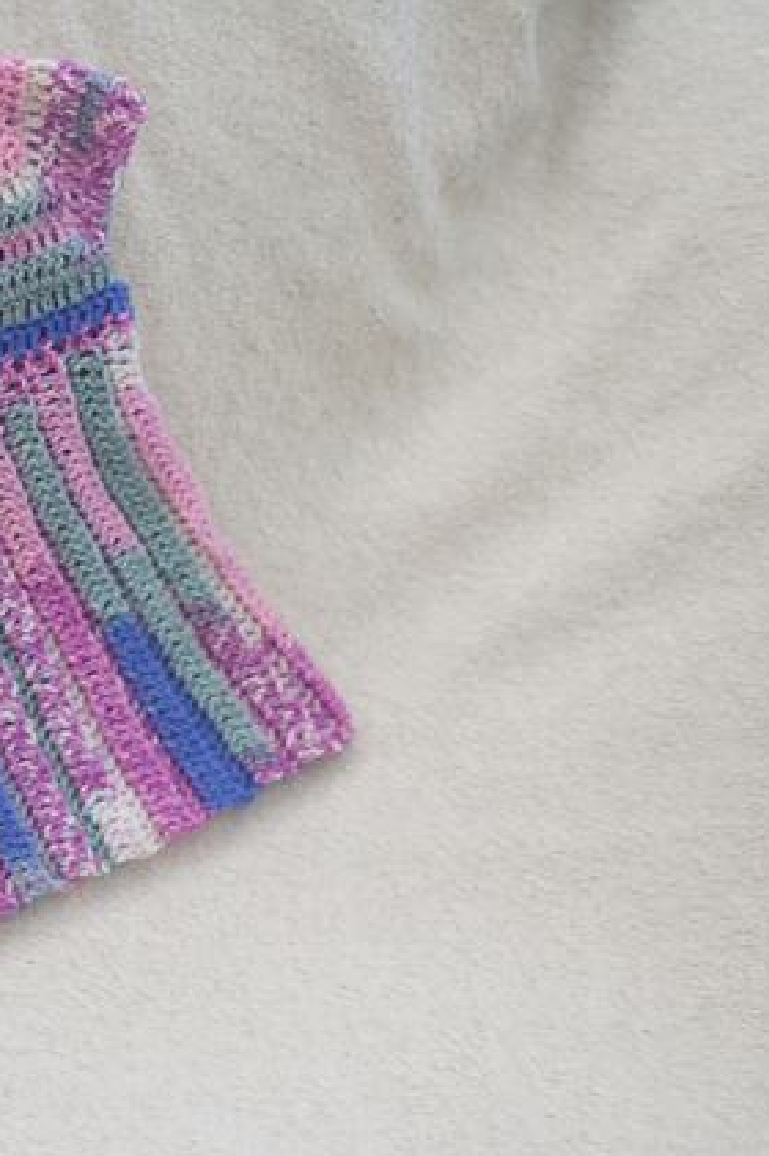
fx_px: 3658
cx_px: -71
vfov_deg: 18.0
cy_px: 581
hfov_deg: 11.8
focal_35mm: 114
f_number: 2.8
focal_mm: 50
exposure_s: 1/100
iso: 400
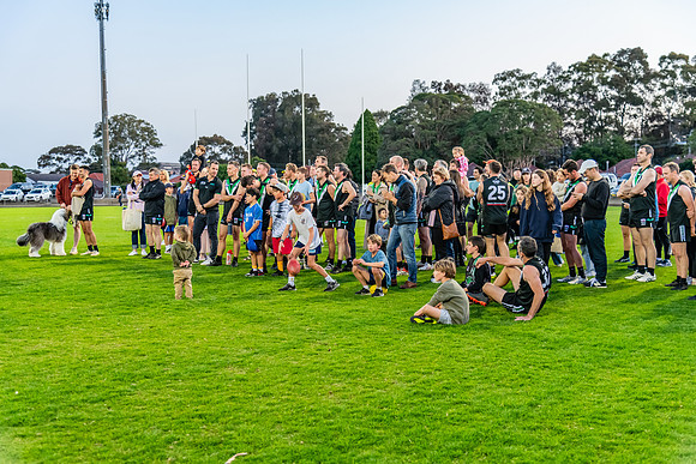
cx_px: 348
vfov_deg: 29.3
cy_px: 232
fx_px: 889
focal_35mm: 46
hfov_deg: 42.7
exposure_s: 1/100
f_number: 4
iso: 2000
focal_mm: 46
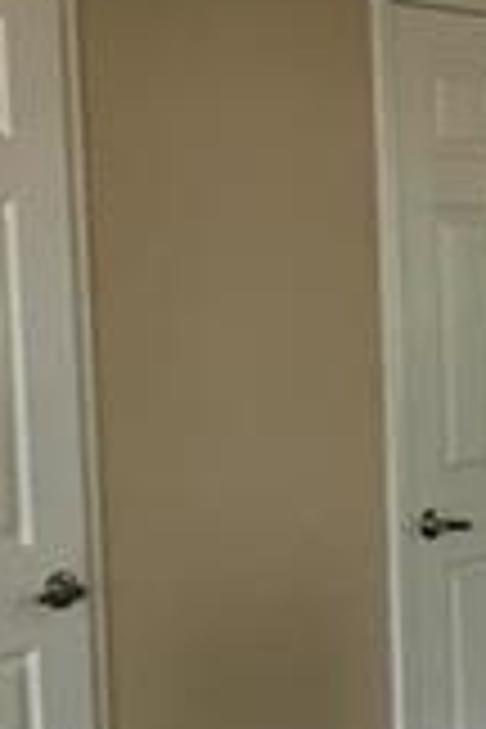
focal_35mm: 119
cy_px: 508
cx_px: 1336
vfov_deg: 17.1
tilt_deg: -6.0
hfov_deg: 9.6
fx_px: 2410
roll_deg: +0.5
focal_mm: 4.15
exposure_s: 1/30
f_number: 2.2
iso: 100
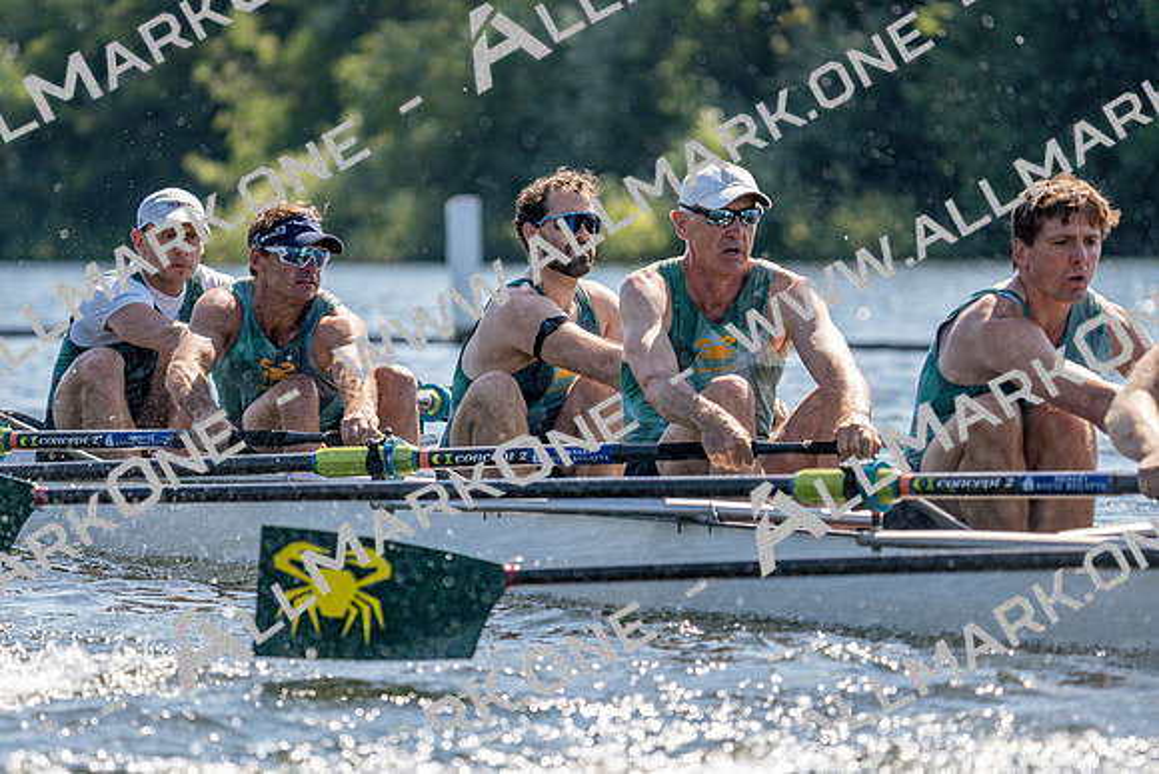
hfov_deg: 6.7
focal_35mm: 306
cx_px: 580
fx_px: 9853
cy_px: 387
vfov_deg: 4.5
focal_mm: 306
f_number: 6.3
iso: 320
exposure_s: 1/1600
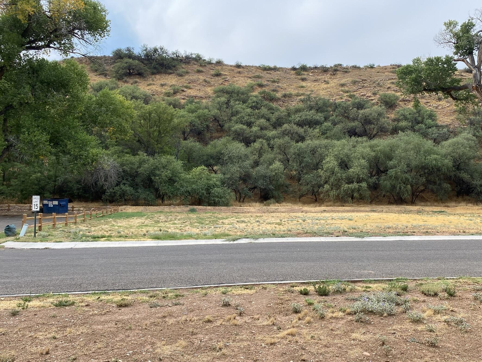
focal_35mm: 30
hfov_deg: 59.9
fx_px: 418
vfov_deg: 46.7
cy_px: 198
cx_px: 260
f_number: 1.8
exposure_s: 1/728
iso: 32
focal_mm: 4.25
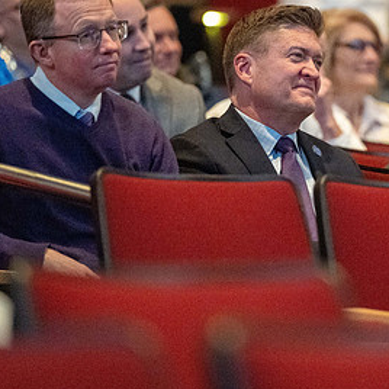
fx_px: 5442
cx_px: 342
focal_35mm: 428
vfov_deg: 4.1
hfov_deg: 4.1
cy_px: 118
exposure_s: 1/160
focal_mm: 200
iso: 16000
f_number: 2.8
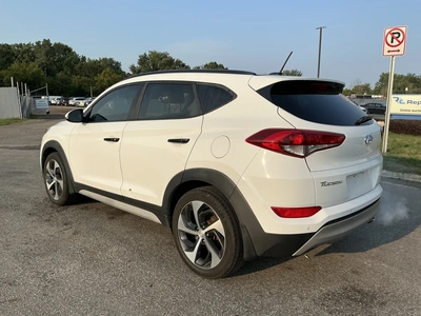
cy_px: 158
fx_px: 341
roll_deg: +0.1
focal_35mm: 28
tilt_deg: -8.2
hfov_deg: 63.4
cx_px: 210
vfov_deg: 49.7
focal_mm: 3
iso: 25
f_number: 1.8
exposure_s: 1/2141
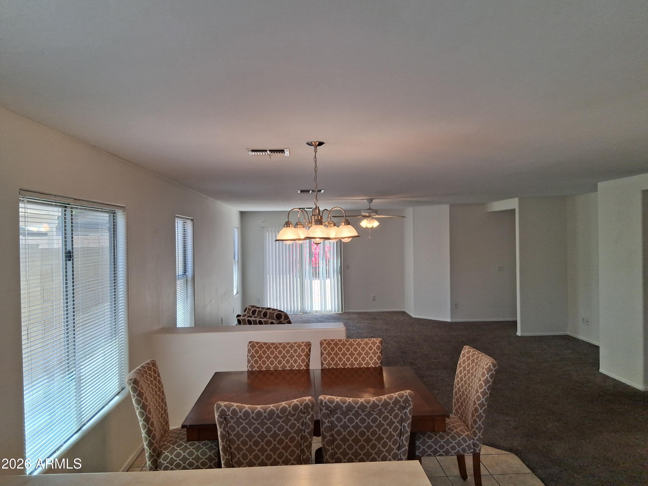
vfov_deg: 53.1
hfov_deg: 67.3
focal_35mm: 26
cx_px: 324
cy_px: 243
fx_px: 487
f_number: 1.8
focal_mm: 3.98
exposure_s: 1/120
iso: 40
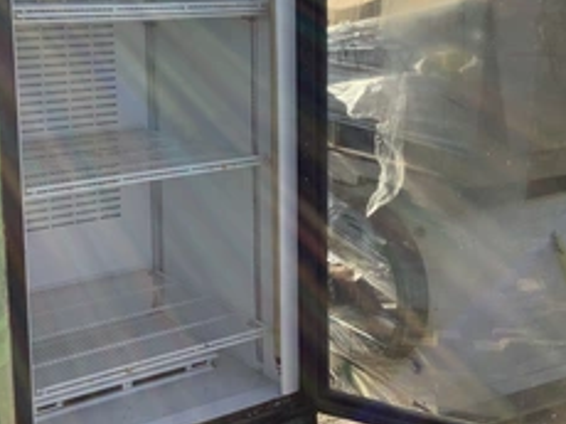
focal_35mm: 54
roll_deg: -0.7
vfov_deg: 26.8
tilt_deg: -10.6
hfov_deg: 35.4
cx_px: 212
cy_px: 126
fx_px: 882
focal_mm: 3.3
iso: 25
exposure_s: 1/715
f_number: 2.4
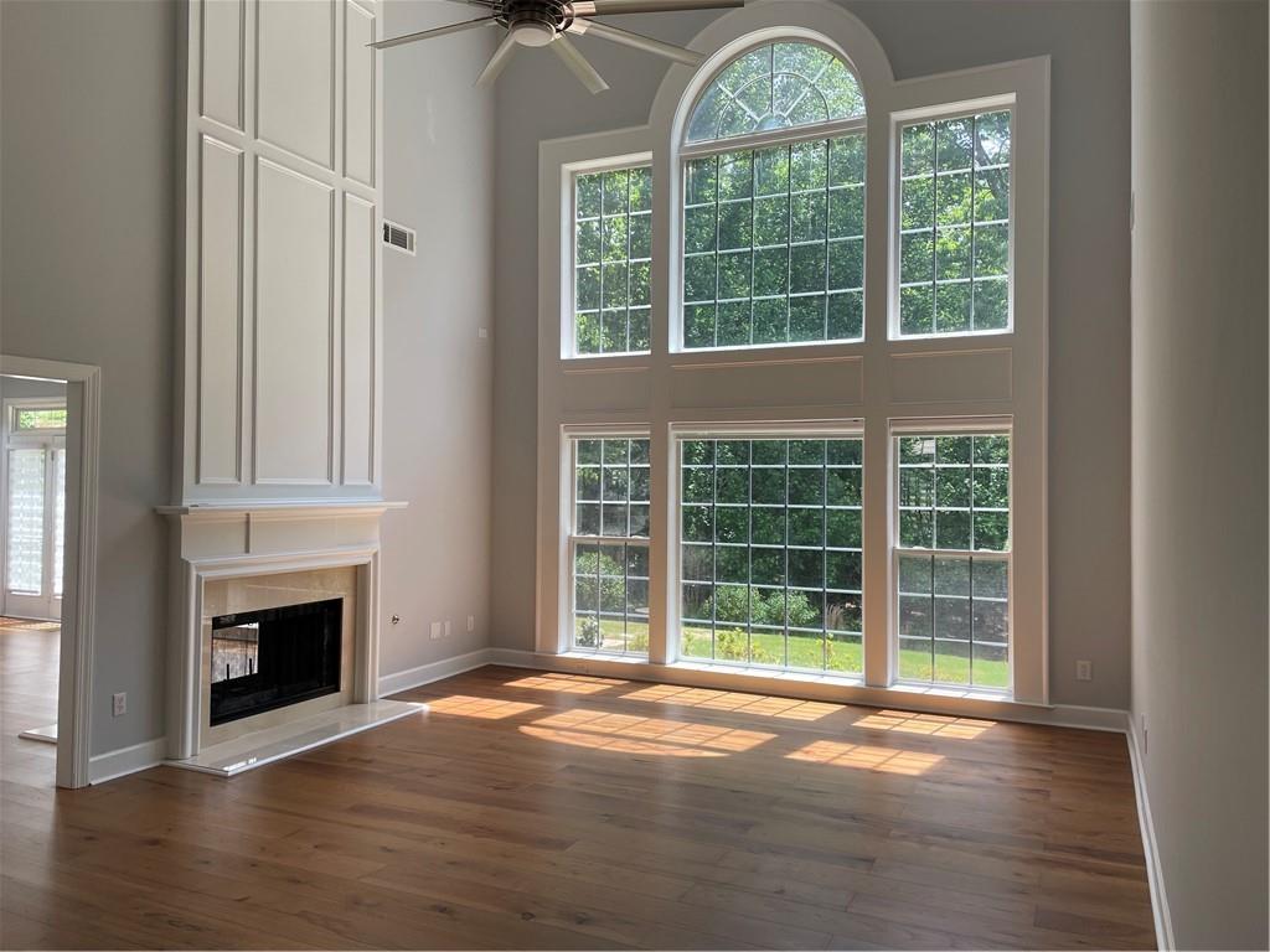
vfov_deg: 53.1
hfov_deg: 67.3
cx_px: 635
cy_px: 476
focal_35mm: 26
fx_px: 954
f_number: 1.6
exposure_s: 1/140
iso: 32
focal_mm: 4.2
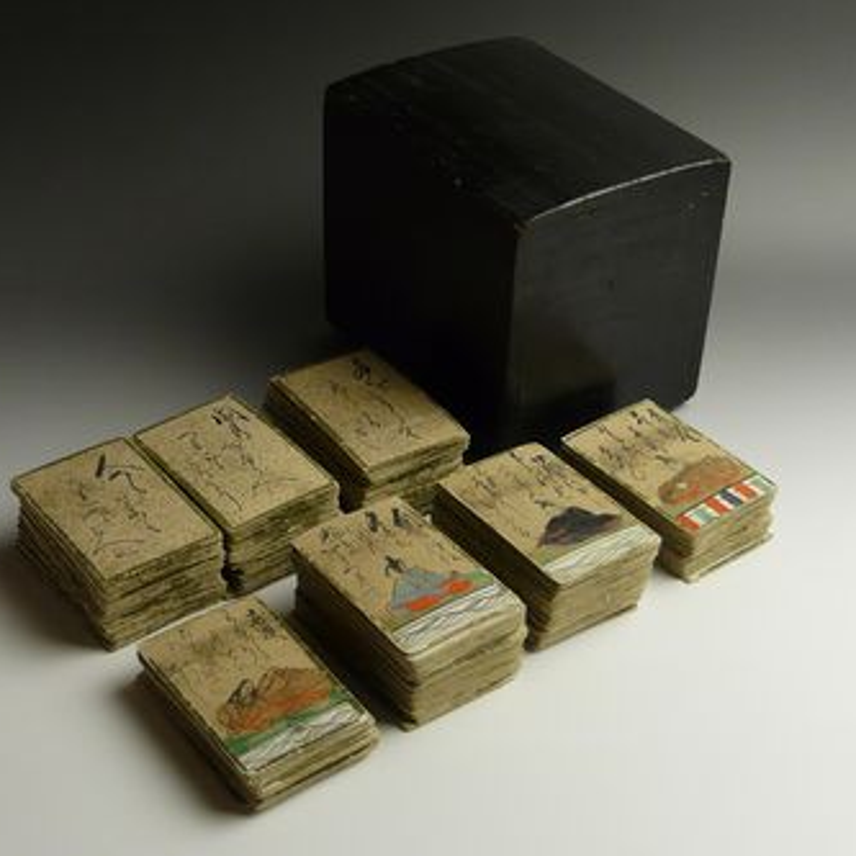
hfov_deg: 31.1
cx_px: 414
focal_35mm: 55
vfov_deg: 31.1
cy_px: 427
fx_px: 1539
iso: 100
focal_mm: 4.7
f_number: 2.8
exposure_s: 1/50
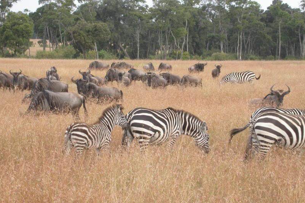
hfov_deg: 13.5
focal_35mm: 152
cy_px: 97
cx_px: 152
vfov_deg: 9.0
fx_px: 1287
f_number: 4.9
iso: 100
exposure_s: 1/120
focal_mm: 30
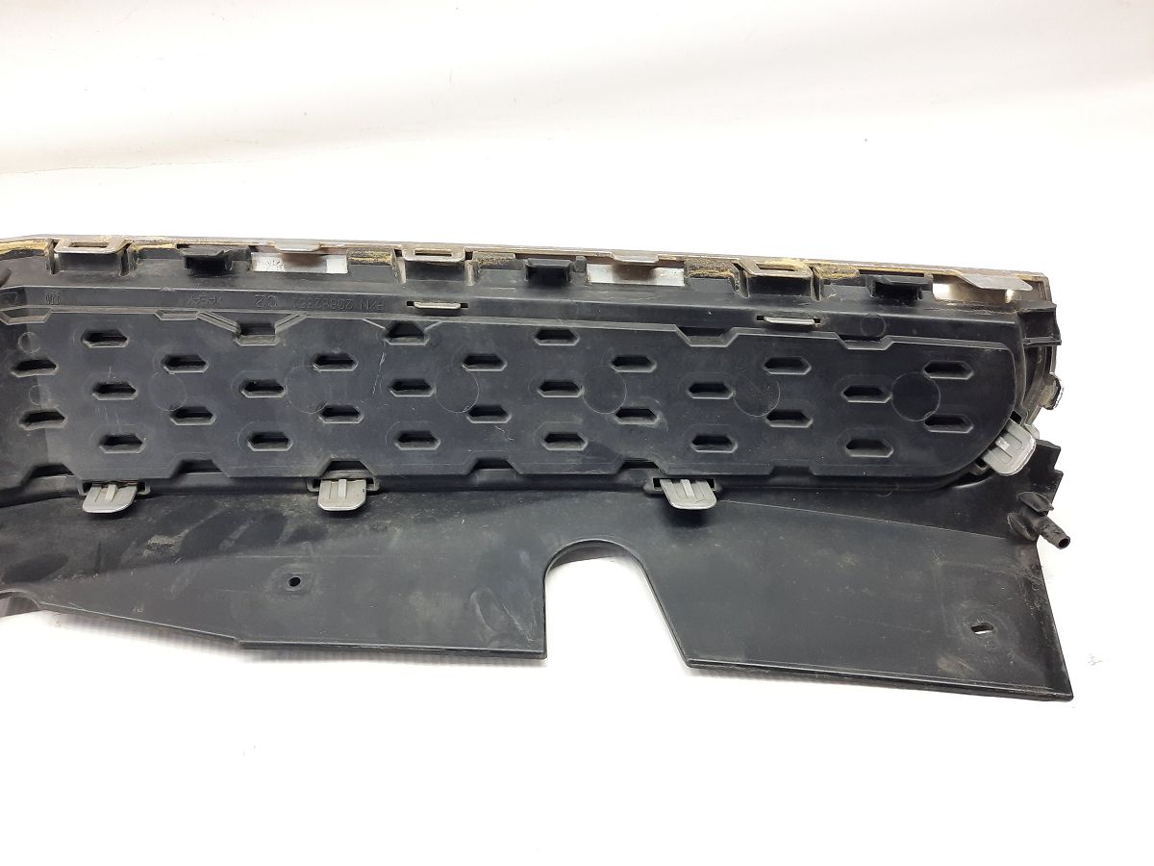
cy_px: 433
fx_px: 833
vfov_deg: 54.9
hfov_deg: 69.4
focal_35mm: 25
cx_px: 577
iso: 160
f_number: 2
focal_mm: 4.6
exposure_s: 1/50
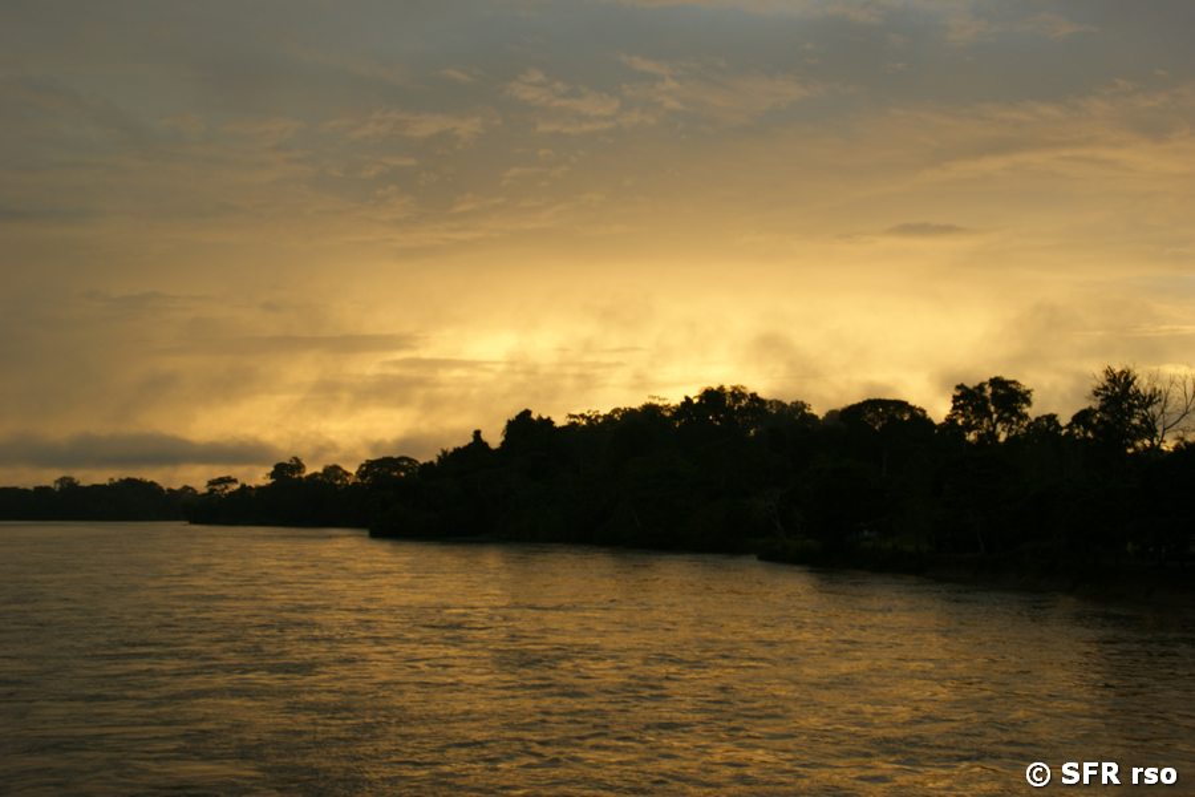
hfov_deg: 37.9
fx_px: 1743
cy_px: 398
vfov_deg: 25.8
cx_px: 598
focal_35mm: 52
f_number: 5
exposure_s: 1/60
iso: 100
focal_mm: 35
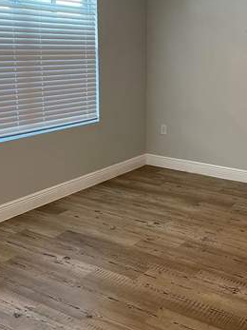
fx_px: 457
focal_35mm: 48
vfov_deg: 39.6
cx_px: 171
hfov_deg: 30.0
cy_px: 149
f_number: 1.6
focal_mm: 4.2
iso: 125
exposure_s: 1/60
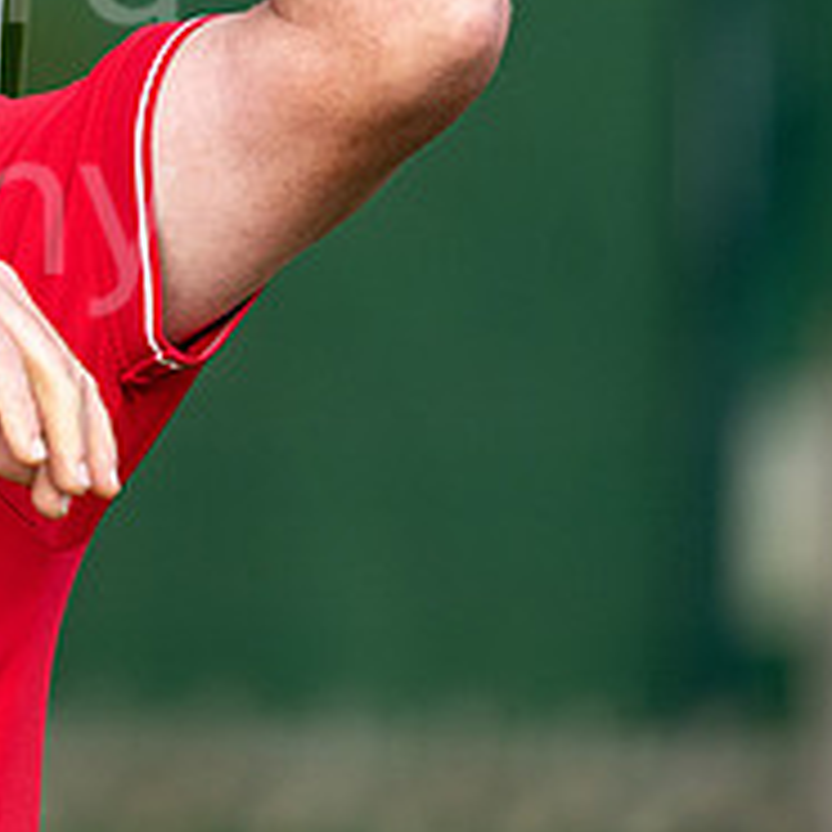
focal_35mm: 1196
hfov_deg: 1.5
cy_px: -9
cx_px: -391
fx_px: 32522
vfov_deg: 1.5
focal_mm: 300
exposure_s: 1/640
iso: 400
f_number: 4
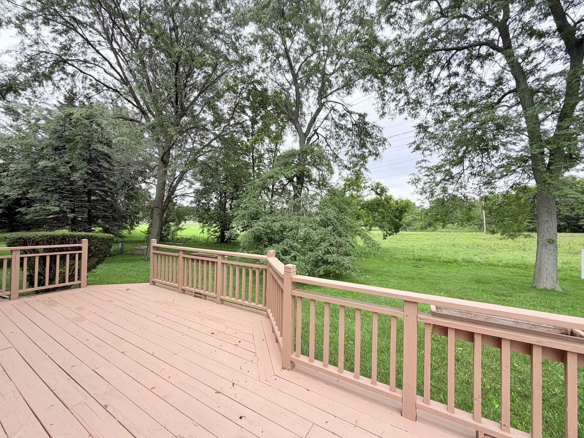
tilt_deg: +0.5
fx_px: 236
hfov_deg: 102.1
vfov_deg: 85.7
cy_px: 219
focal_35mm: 14
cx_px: 292
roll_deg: -1.0
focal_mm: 2.22
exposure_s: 1/490
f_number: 2.2
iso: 64
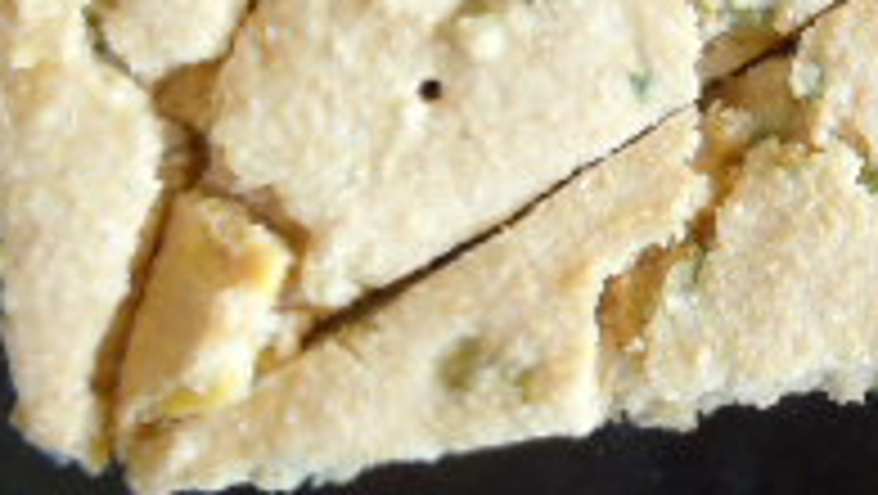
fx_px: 2493
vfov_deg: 11.3
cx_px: 810
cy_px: 207
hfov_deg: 19.6
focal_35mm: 107
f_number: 3.5
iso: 400
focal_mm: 5.4
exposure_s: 1/40
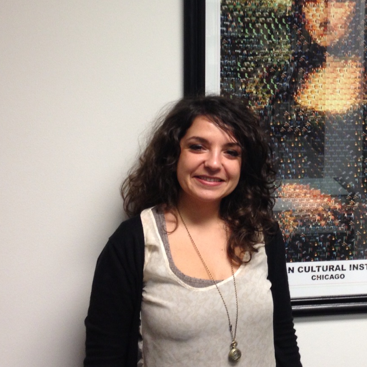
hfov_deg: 23.2
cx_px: 313
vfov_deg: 23.6
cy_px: 122
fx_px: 876
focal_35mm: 73
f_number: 2.4
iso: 80
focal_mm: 4.28
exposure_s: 1/20
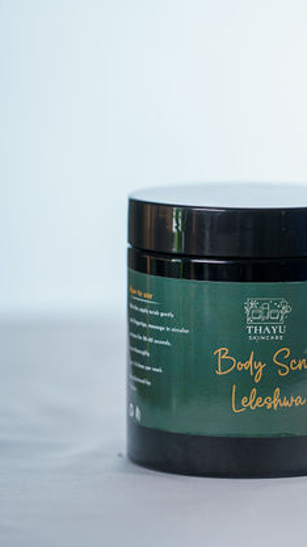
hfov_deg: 5.0
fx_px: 3523
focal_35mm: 243
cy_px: 276
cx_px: 408
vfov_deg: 8.9
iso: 100
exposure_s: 1/100
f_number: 2.8
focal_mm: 151
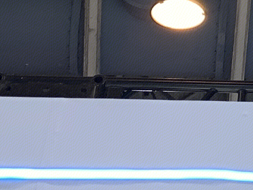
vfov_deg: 8.8
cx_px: 656
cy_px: -138
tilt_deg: +41.6
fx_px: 1191
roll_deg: +10.4
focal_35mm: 163
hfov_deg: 10.2
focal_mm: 4.25
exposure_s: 1/100
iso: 32
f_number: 1.8
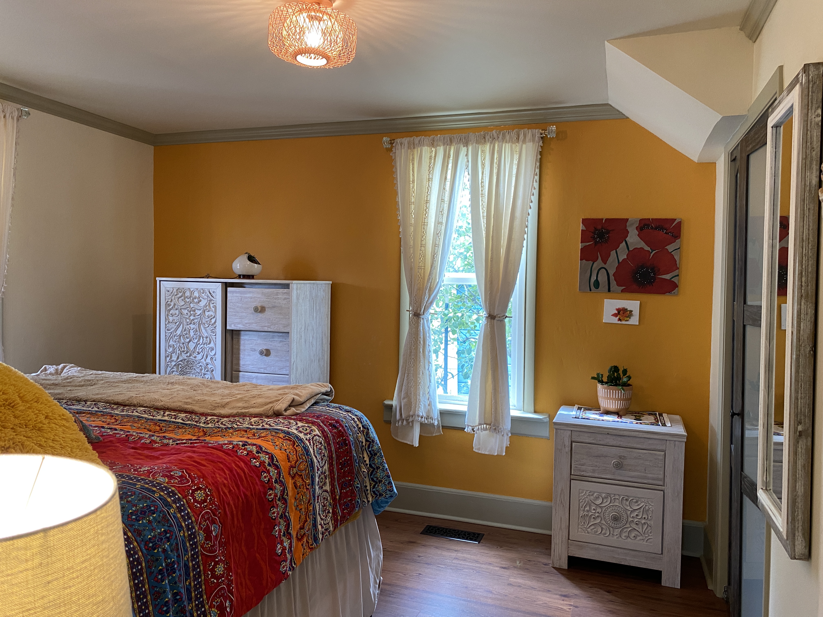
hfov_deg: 67.3
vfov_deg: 53.1
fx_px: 618
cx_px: 412
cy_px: 308
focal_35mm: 26
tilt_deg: -1.4
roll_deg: -0.6
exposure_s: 1/60
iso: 125
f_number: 1.8
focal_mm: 4.25
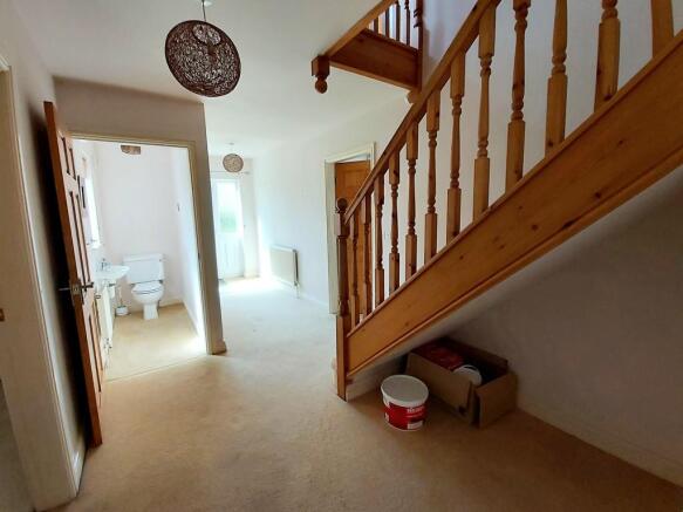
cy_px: 256
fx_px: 237
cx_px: 342
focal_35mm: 12
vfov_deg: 94.5
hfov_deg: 110.5
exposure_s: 1/100
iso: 64
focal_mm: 1.42
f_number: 2.2
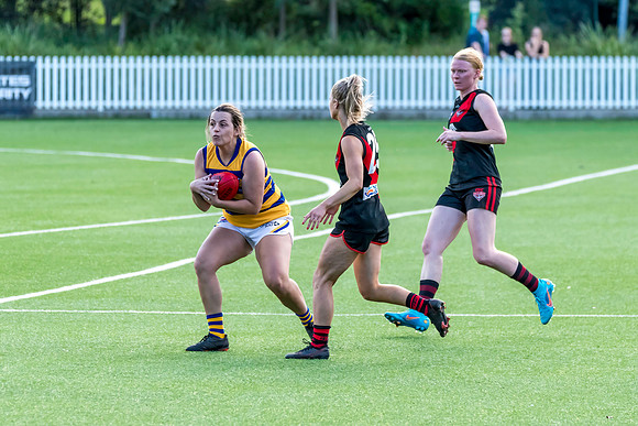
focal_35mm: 385
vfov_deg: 3.6
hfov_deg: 5.4
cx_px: 277
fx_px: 6826
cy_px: 208
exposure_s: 1/1600
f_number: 5.6
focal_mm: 250
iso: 2000
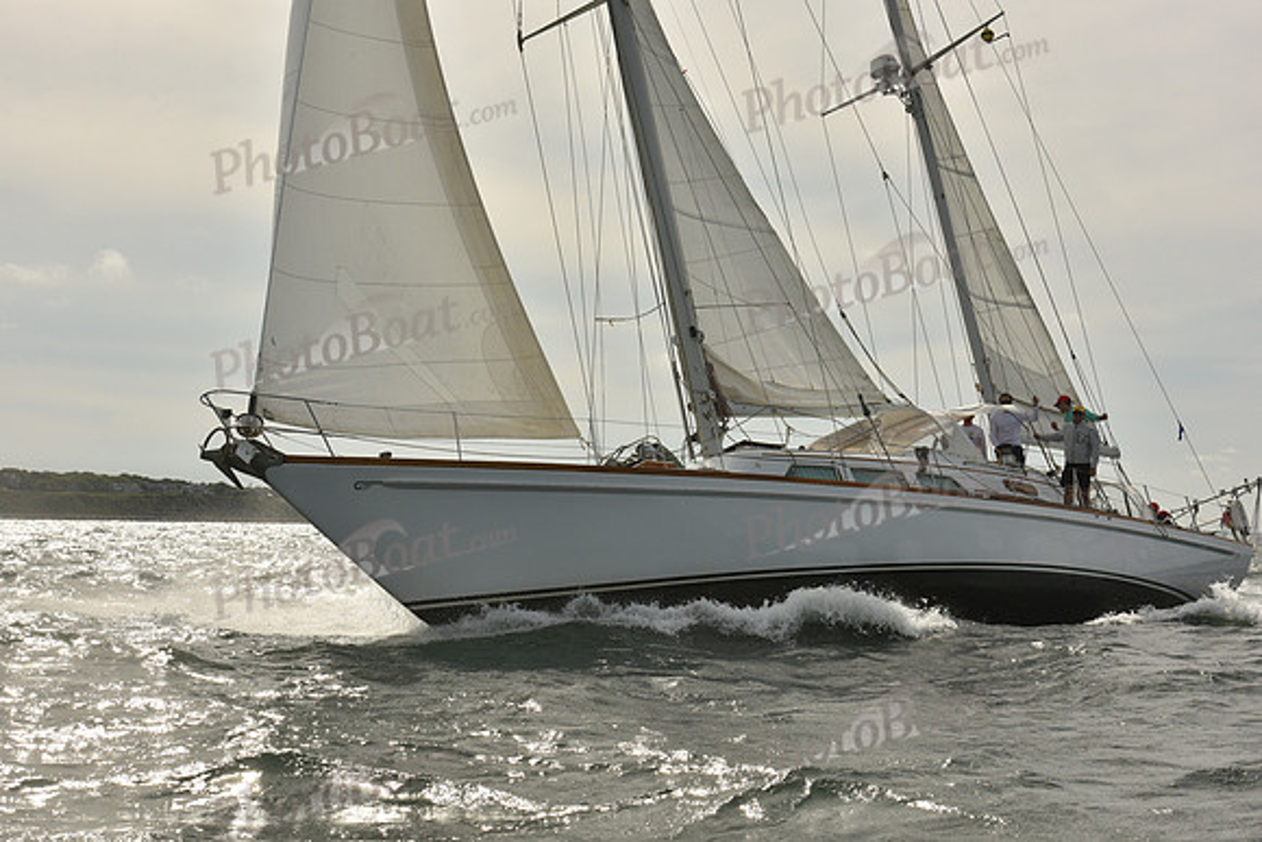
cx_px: 631
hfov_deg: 28.8
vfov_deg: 19.5
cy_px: 421
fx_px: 2454
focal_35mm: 70
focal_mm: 70
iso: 320
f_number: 11
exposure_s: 1/1250
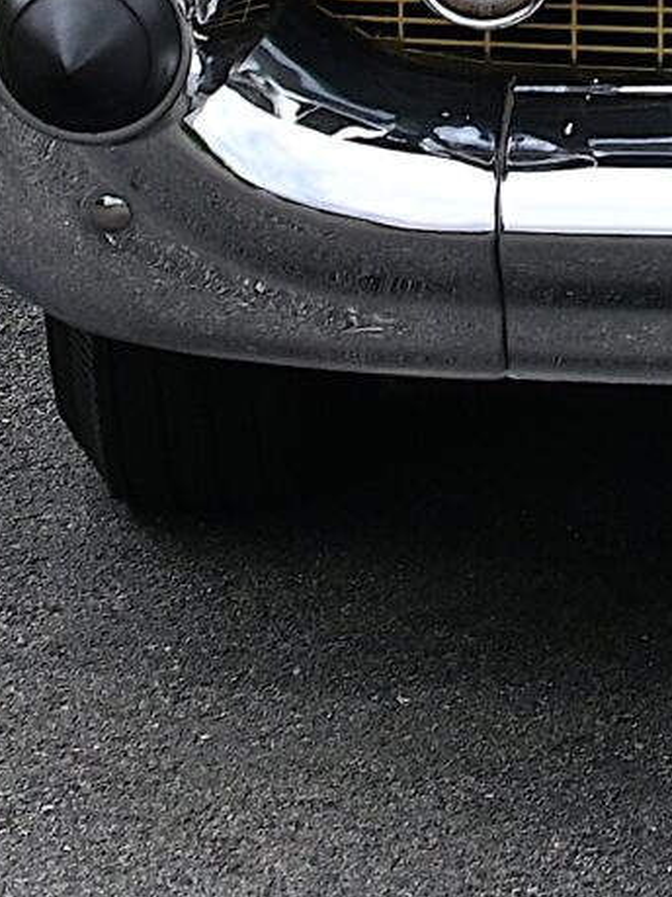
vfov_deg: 5.3
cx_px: 1317
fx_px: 9582
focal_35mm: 370
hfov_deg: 4.0
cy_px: -620
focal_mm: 46
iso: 400
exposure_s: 1/160
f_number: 4.2
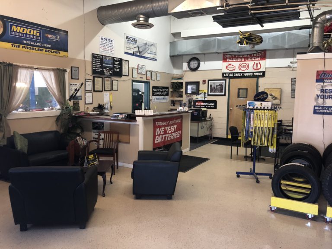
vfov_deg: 49.7
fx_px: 269
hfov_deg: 63.4
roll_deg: -0.8
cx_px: 166
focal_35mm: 28
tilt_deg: -6.2
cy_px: 124
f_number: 1.8
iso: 40
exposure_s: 1/20
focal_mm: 4
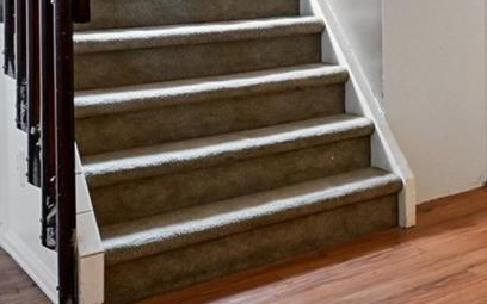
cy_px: -75
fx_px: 743
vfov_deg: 21.3
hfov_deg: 21.8
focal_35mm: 56
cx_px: 887
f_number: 10
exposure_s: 1/6
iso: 400
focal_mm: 14
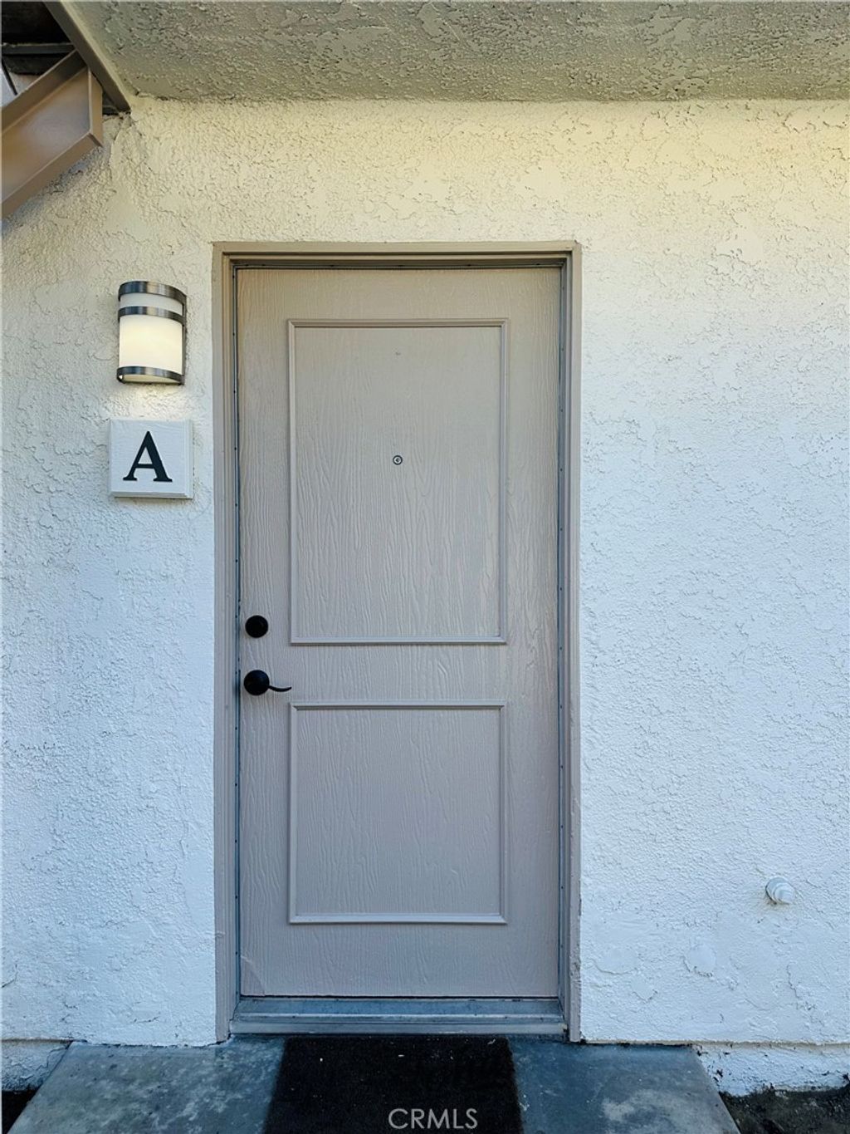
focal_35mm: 24
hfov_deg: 56.8
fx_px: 786
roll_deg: -0.8
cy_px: 567
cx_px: 425
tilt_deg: -1.5
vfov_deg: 71.6
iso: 80
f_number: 1.78
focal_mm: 6.86
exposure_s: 1/718
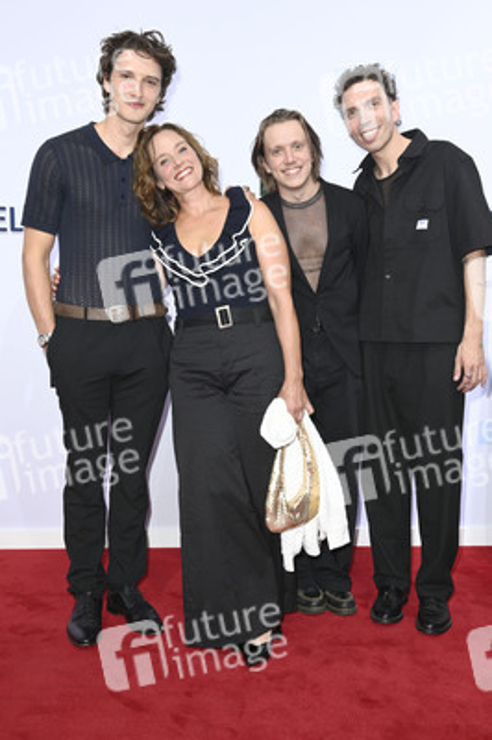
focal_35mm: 38
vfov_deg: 50.7
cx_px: 246
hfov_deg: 35.0
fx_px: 780
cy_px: 370
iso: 400
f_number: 6.3
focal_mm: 38
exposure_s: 1/250
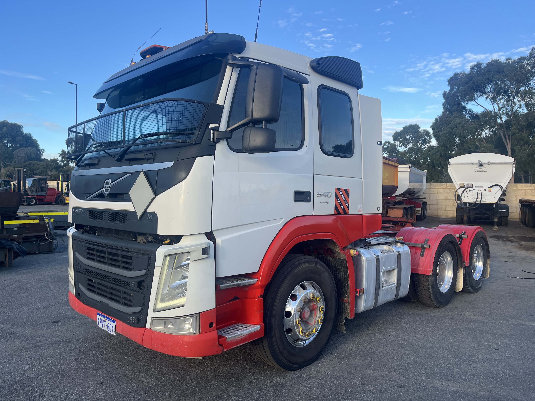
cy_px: 200
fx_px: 402
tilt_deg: +3.1
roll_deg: -0.8
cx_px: 268
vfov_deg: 53.1
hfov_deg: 67.3
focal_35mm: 26
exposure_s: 1/742
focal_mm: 5.1
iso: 50
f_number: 1.6
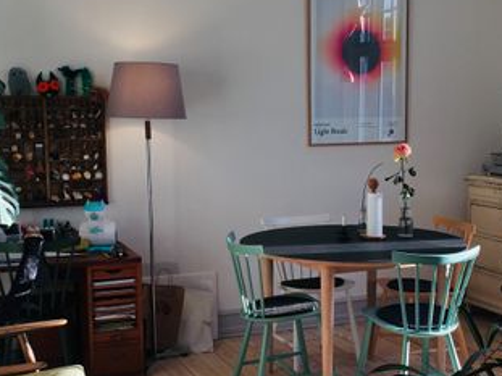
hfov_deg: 34.3
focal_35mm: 56
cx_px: 284
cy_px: 213
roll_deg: -0.5
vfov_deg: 26.1
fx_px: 812
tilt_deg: -6.3
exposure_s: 1/100
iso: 32
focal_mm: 4.15
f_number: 2.2
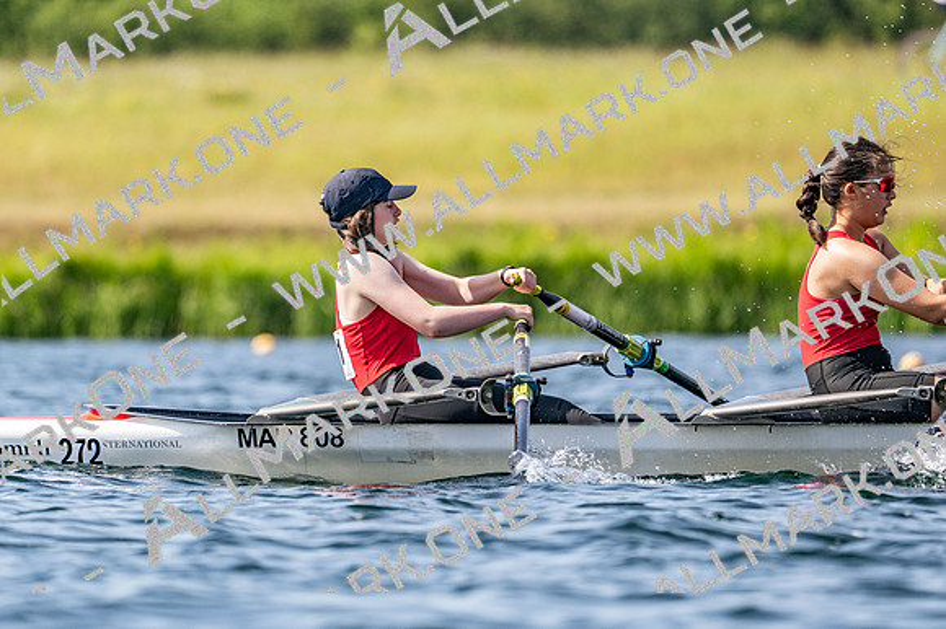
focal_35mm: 600
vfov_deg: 2.3
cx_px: 473
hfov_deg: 3.4
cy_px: 314
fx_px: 15757
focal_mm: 400
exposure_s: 1/2500
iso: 250
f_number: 4.5
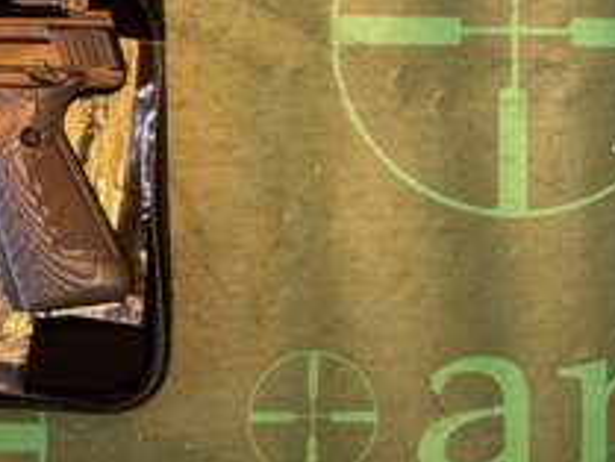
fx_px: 1227
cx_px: -179
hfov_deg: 24.6
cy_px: 21
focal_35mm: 69
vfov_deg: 20.8
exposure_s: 1/50
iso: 400
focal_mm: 6.76
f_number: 1.78
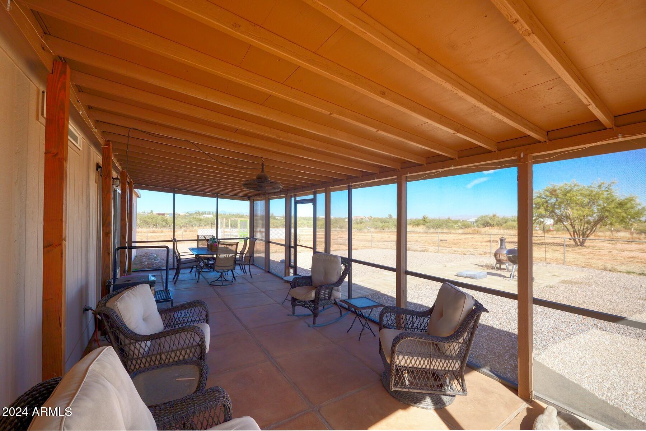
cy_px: 216
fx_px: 251
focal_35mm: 14
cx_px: 323
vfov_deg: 81.2
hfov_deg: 104.3
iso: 400
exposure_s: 1/80
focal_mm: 14
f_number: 8
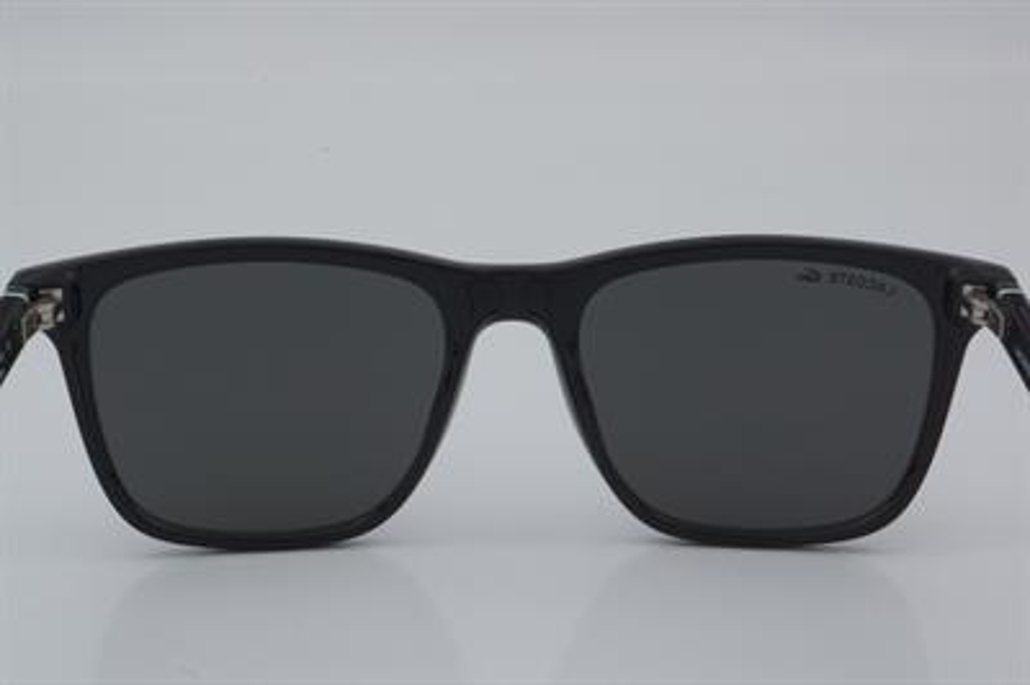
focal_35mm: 75
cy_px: 342
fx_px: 2144
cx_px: 515
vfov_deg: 18.2
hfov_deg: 27.0
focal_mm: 50
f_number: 32
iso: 100
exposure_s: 1/4
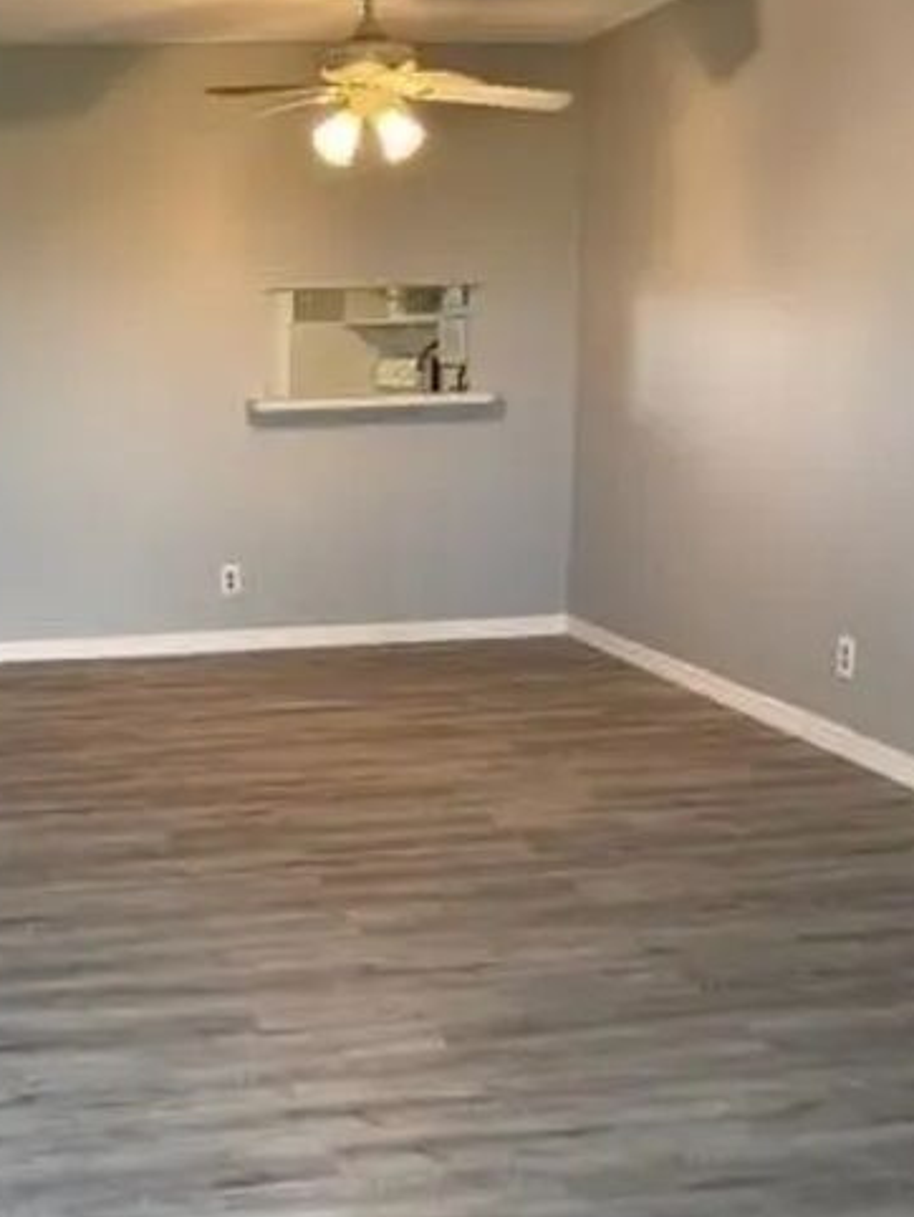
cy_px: 640
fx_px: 1618
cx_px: 124
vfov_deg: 41.2
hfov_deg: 30.4
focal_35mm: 46
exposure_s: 1/121
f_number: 1.6
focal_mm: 5.1
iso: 100
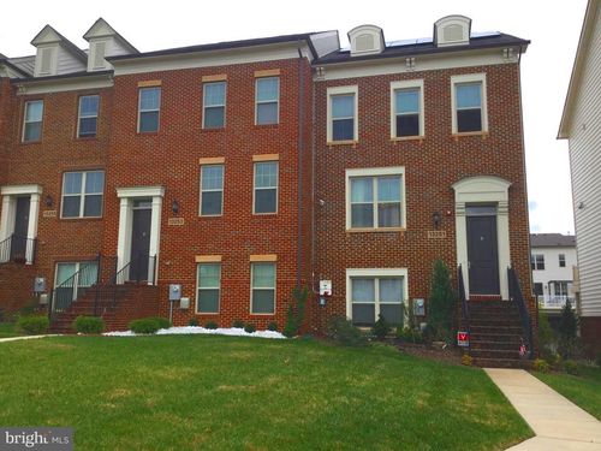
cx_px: 300
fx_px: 538
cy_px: 226
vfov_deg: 45.4
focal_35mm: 31
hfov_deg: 58.4
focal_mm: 3.3
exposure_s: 1/321
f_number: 2.4
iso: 25
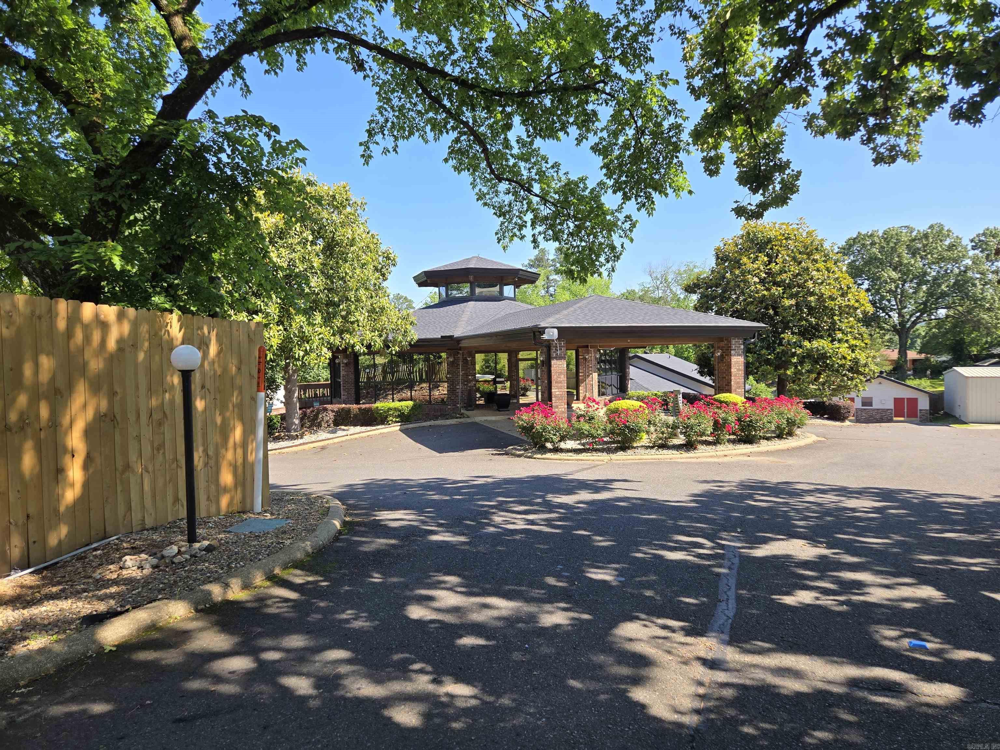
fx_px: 664
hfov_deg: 73.9
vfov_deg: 58.9
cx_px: 500
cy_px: 375
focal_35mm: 23
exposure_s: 1/790
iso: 25
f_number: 1.8
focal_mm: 5.4
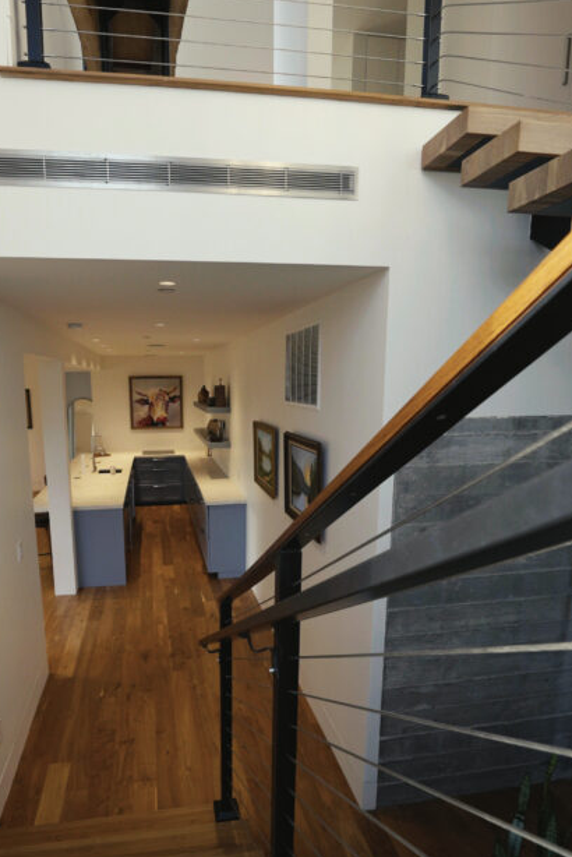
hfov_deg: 61.3
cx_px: 222
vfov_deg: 83.7
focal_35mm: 20
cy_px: 475
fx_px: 476
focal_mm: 12
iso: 640
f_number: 6.3
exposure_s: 1/50
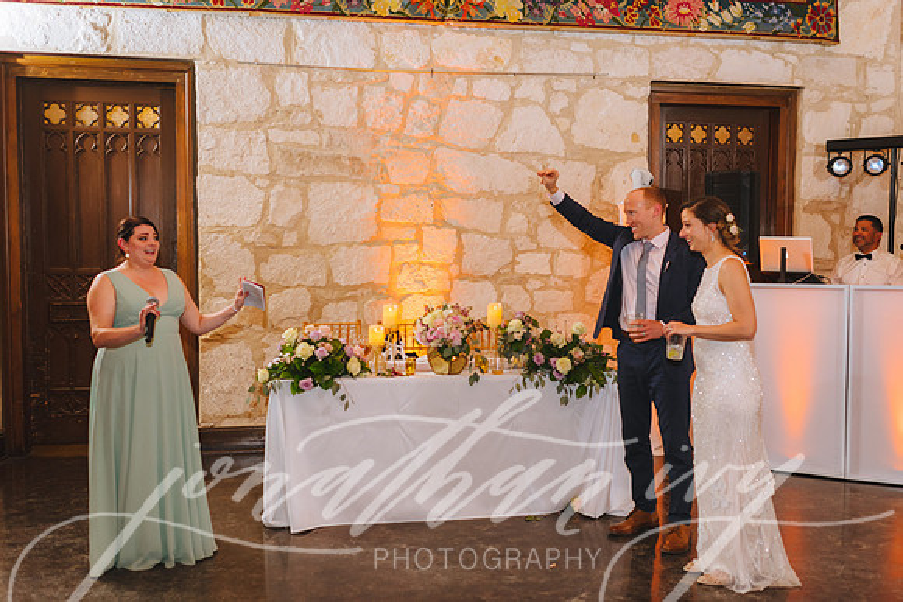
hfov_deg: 52.4
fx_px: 917
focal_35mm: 37
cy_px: 301
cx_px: 463
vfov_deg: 36.4
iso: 800
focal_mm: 35
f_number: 2.5
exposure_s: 1/200
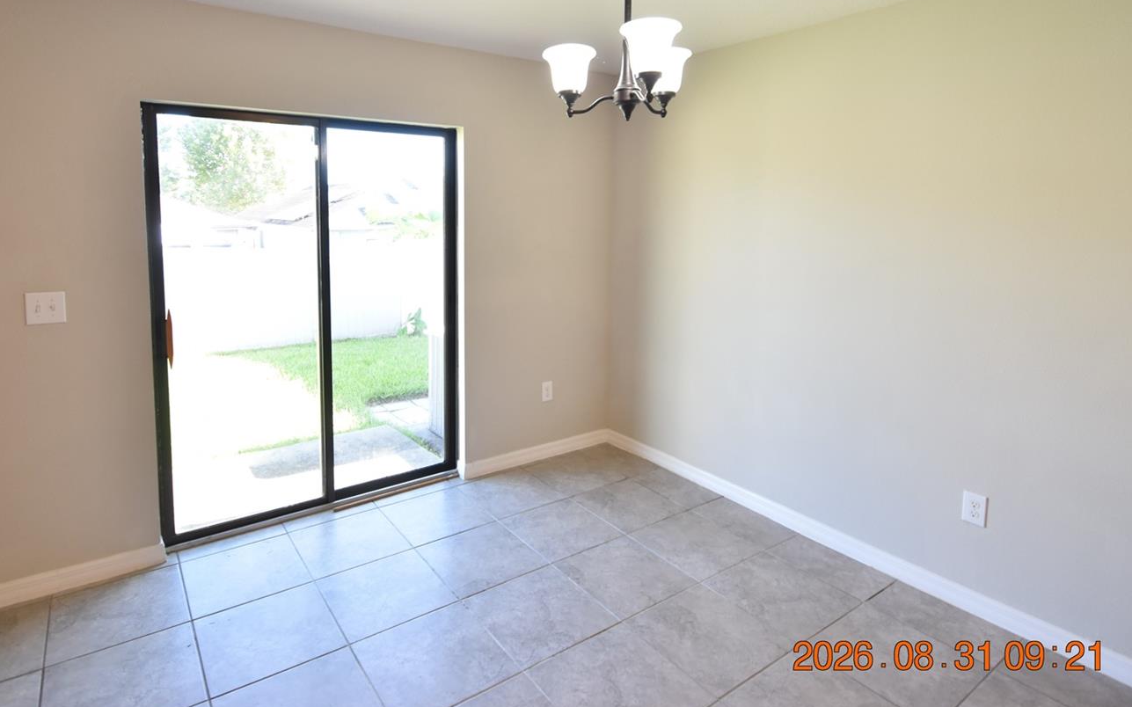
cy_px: 258
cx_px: 534
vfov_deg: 61.2
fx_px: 586
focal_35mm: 19
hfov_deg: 87.9
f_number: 4
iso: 400
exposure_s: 1/60
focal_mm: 10
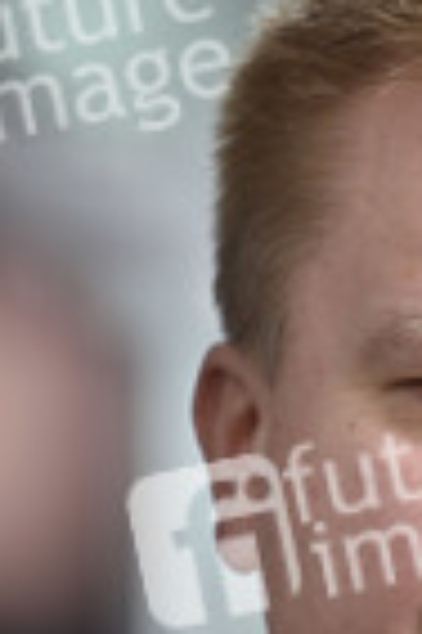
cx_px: 489
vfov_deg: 3.6
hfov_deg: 2.4
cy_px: 746
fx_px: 9987
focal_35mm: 568
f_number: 2.8
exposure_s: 1/400
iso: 160
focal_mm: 200
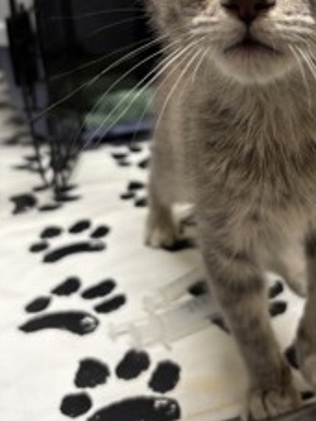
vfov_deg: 39.3
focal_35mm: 48
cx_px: 173
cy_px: 153
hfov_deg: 30.2
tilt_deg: -18.6
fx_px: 584
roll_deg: +1.8
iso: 100
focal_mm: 5.96
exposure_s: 1/60
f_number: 1.6
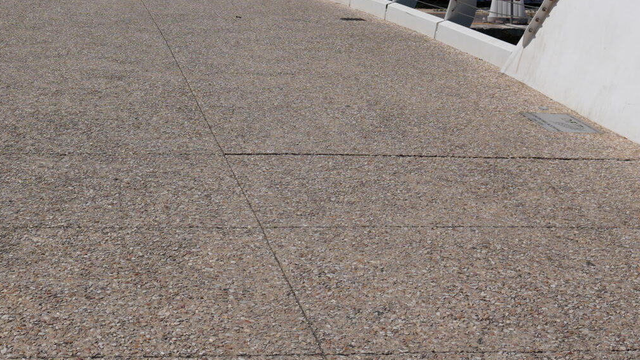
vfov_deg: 17.4
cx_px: 192
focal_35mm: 64
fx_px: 1086
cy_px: -138
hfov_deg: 32.4
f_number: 5
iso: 100
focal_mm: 16
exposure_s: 1/1600
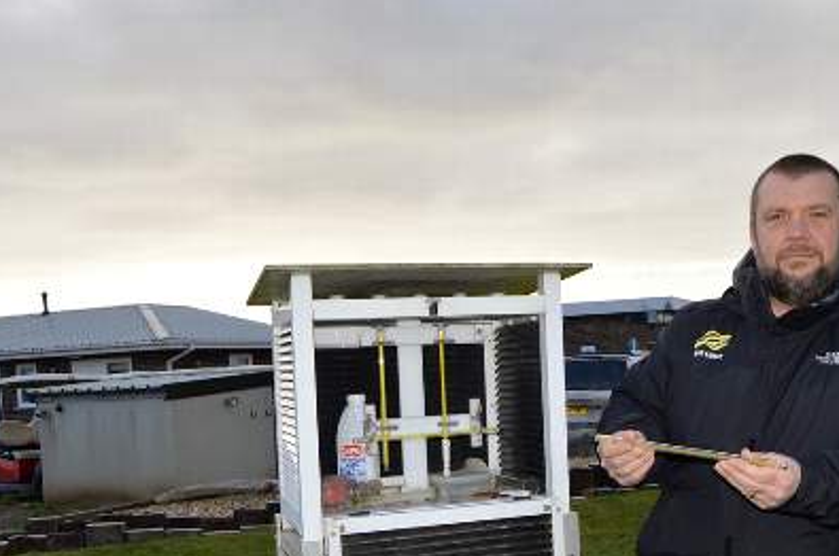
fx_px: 907
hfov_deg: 48.9
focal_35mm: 39
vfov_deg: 33.6
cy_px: 394
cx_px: 548
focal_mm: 18
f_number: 7.1
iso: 100
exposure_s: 1/200
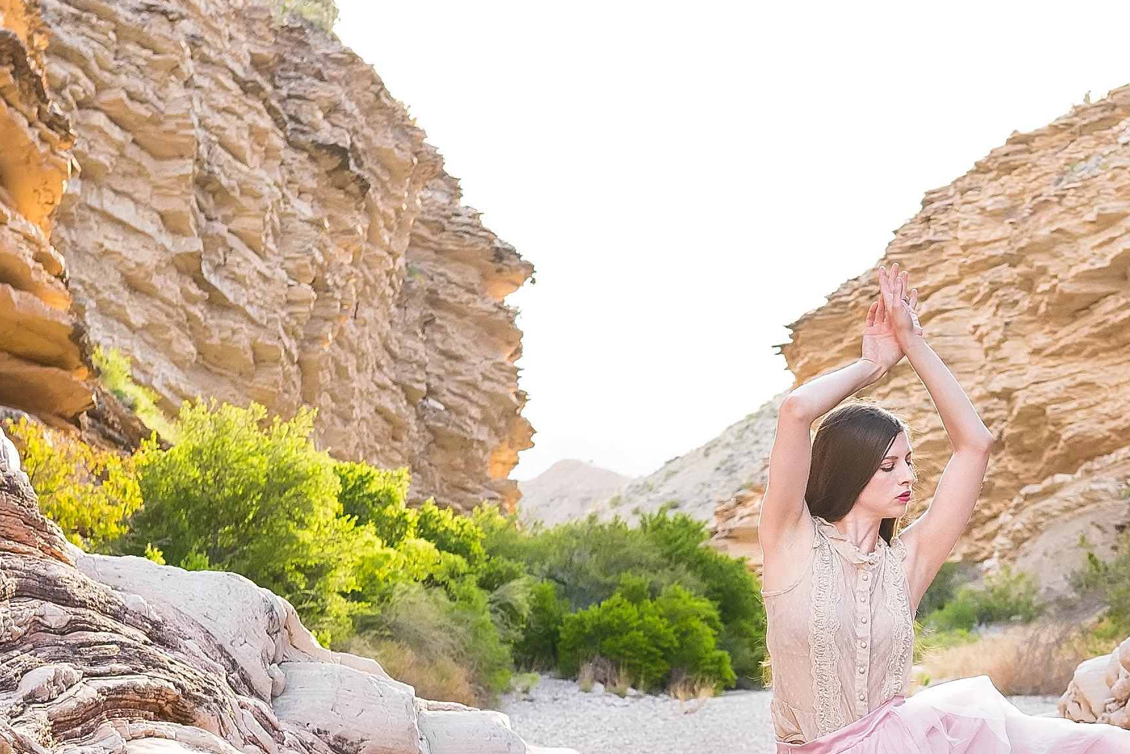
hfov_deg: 16.7
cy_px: 744
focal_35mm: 122
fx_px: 3830
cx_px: 850
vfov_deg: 11.1
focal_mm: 35
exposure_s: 1/400
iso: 500
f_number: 4
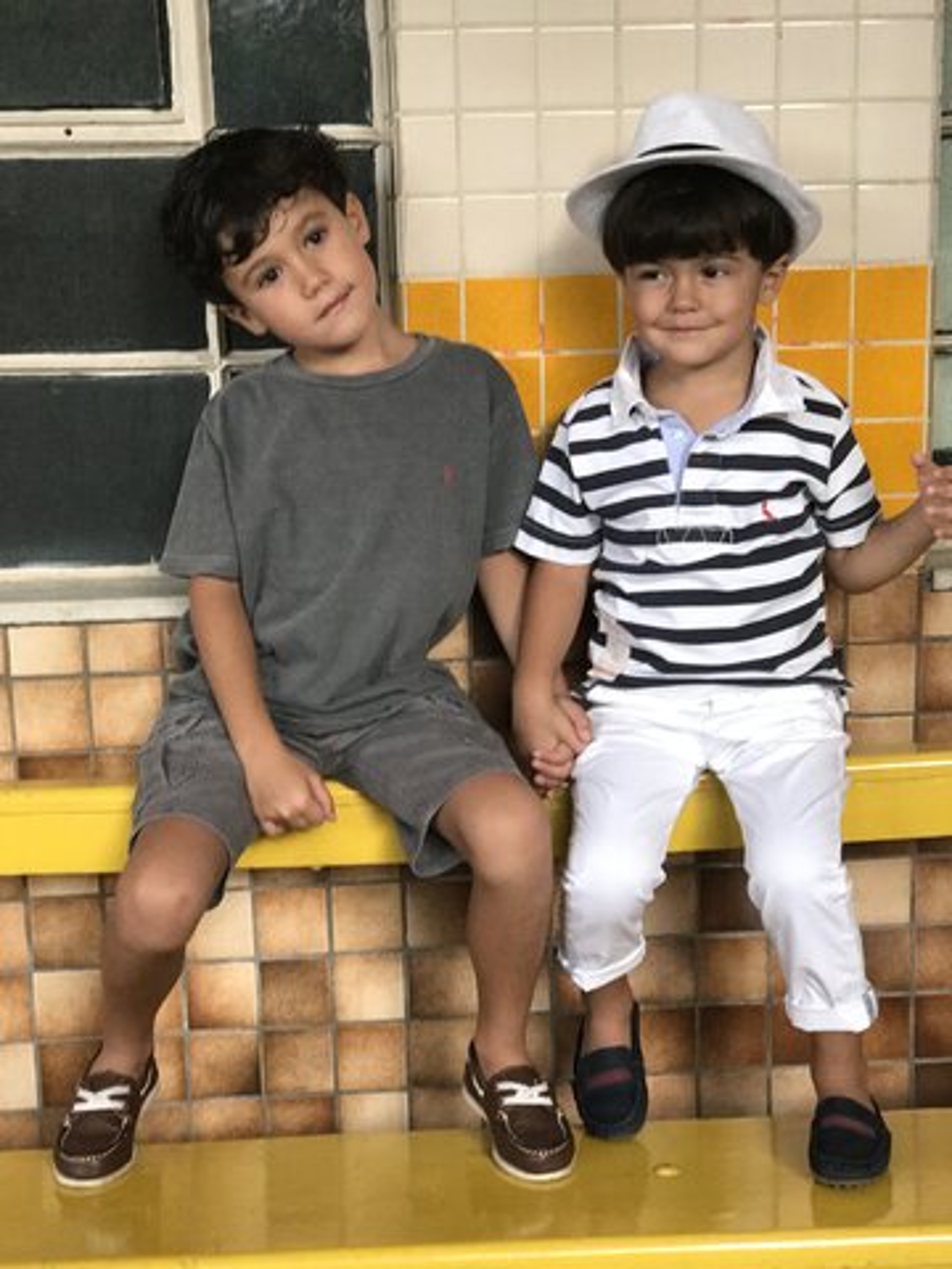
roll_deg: +1.5
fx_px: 2090
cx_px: 476
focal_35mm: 57
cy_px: 634
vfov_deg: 33.8
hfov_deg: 25.7
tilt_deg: -13.9
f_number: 2.8
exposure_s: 1/60
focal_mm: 6.6
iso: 200
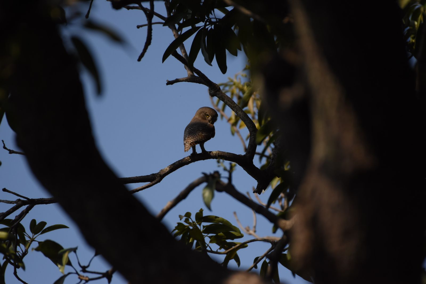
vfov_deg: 1.8
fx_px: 8873
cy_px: 142
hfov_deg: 2.8
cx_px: 213
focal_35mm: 750
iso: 800
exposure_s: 1/4000
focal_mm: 500
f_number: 5.6
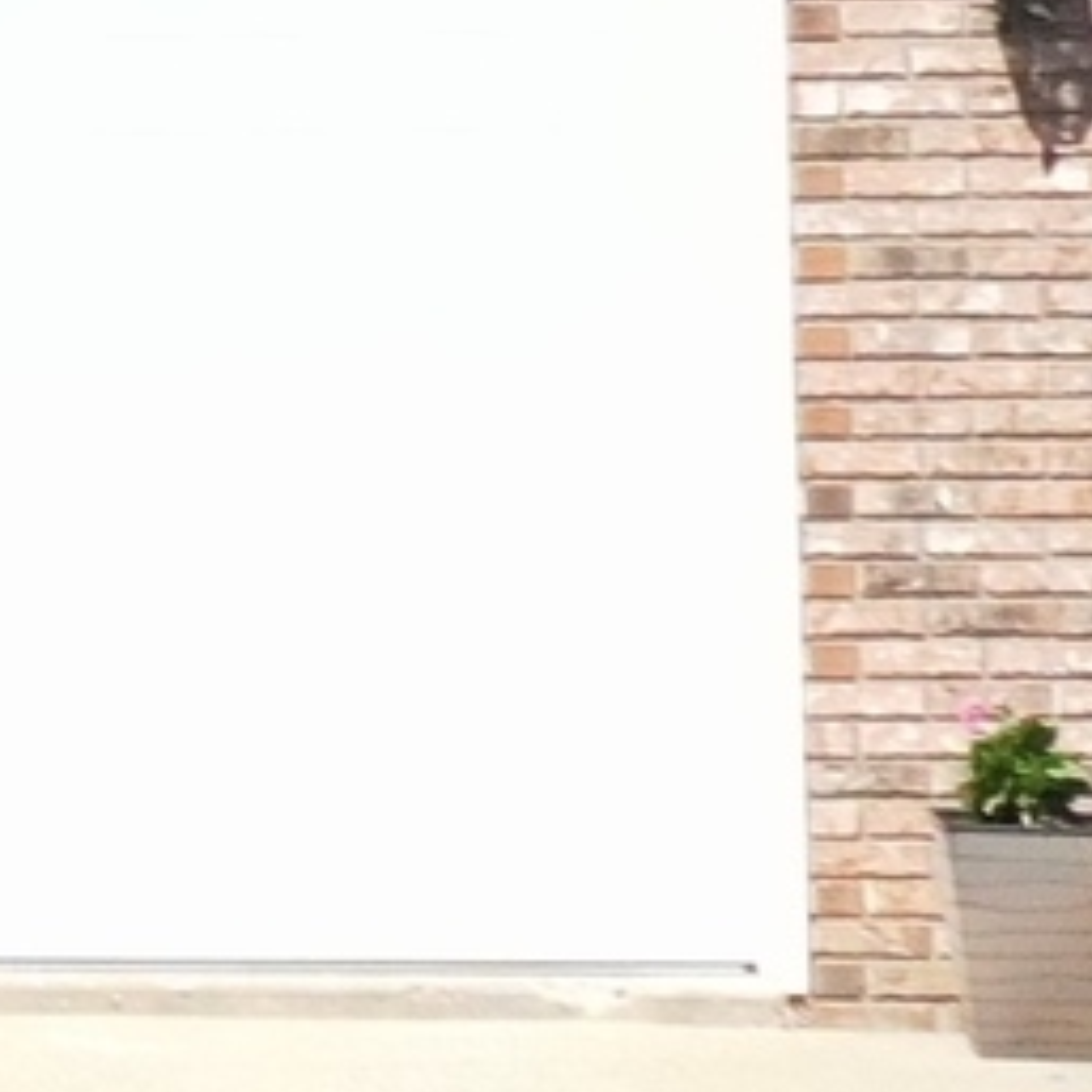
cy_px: -374
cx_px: -2205
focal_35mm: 284
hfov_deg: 5.7
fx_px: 10136
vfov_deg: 6.1
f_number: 3.5
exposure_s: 1/3200
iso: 400
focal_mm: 10.26
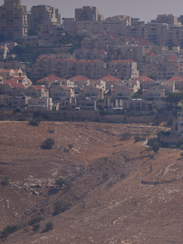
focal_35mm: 516
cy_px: 148
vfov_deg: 3.8
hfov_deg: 2.9
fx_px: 3636
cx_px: 325
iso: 125
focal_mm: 157
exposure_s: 1/5000
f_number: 3.2
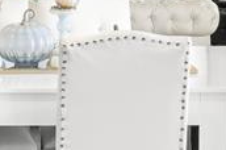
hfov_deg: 15.1
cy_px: -91
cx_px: 20
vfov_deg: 9.8
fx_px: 840
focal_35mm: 134
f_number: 10
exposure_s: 1
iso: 500
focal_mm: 24
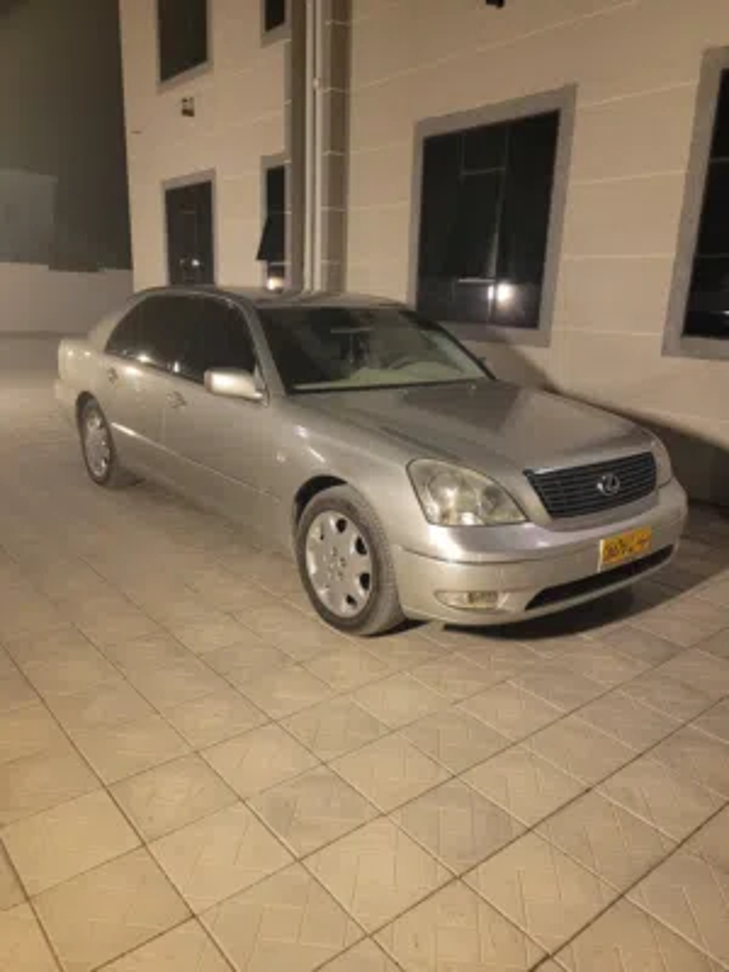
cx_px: 364
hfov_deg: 53.1
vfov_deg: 67.3
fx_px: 730
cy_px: 486
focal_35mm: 26
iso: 640
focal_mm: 5.4
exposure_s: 1/33
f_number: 1.8
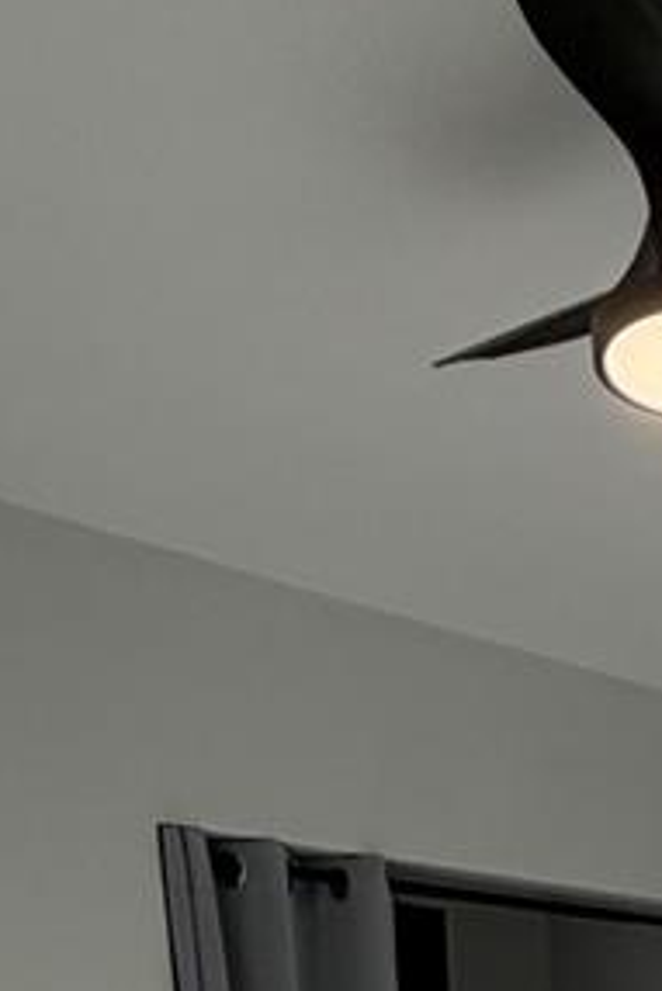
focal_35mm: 61
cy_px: 1701
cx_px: 835
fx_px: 1680
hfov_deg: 20.5
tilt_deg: -16.6
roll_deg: -0.5
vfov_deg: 22.4
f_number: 2.2
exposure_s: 1/167
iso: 50
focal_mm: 2.22
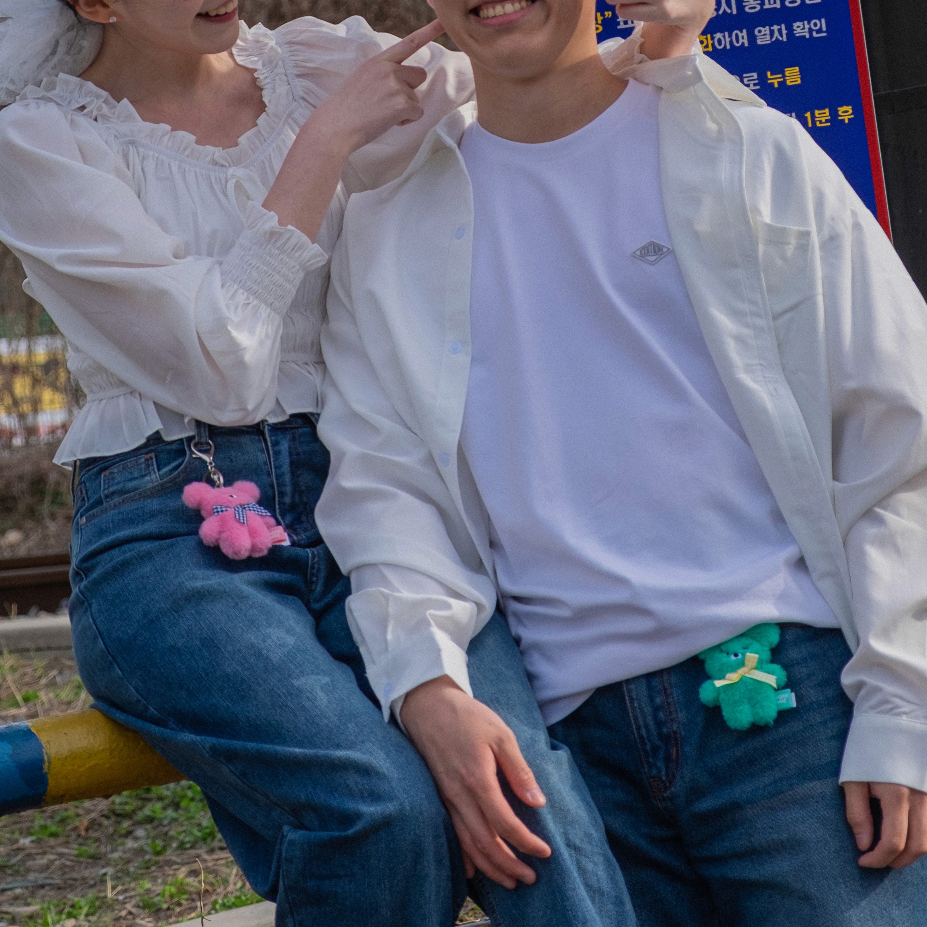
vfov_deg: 12.6
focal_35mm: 137
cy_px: 98
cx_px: 393
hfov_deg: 12.7
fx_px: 4151
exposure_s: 1/1000
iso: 200
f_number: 4.5
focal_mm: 50.5
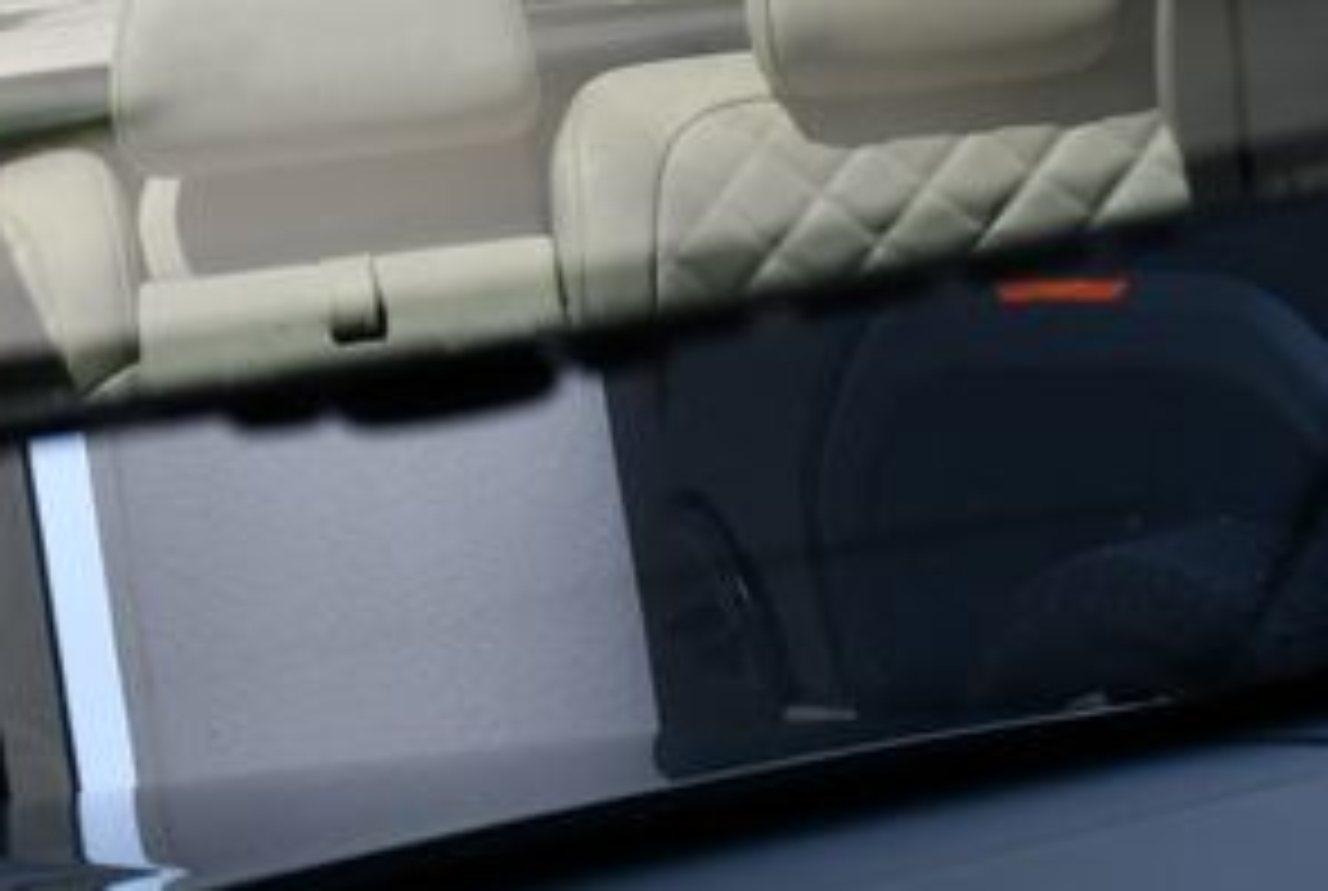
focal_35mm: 78
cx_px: 320
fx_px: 2883
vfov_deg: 17.1
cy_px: -45
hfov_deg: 25.6
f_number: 5.6
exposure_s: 1/250
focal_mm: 18
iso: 250
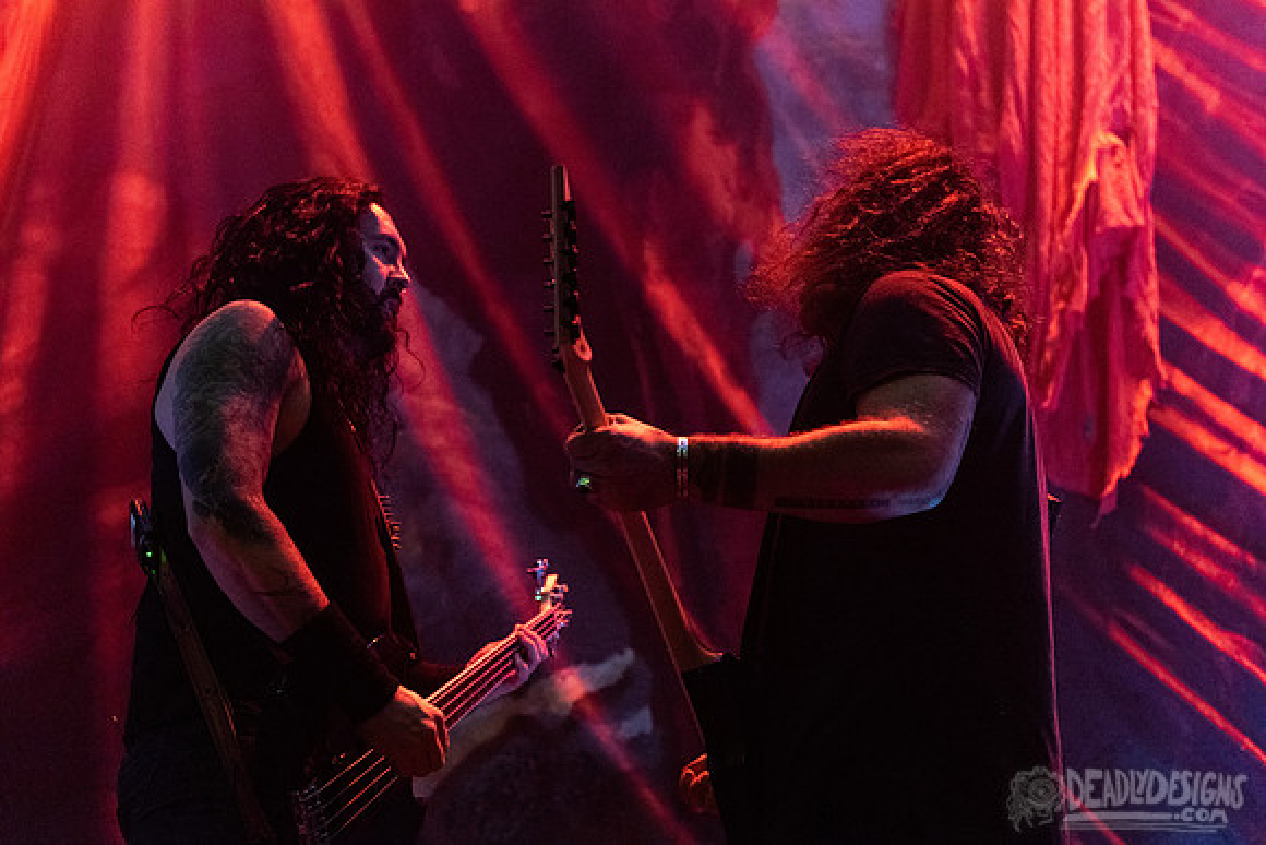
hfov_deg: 35.6
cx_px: 633
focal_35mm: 56
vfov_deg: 24.2
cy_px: 422
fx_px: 1970
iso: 3200
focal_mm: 56
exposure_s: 1/160
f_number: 3.2
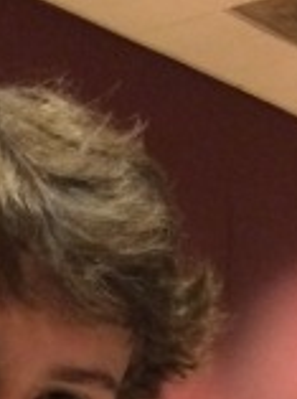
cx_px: 112
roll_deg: +1.6
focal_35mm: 158
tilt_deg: -10.0
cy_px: 998
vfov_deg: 10.5
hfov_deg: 9.4
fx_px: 1815
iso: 500
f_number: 2.2
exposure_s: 1/15
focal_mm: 4.15
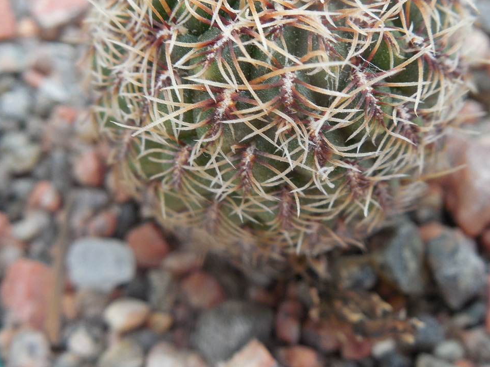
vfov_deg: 27.9
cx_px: 244
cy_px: 126
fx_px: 736
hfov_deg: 36.8
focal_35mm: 52
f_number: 3.6
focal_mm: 5.6
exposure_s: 1/60
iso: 125
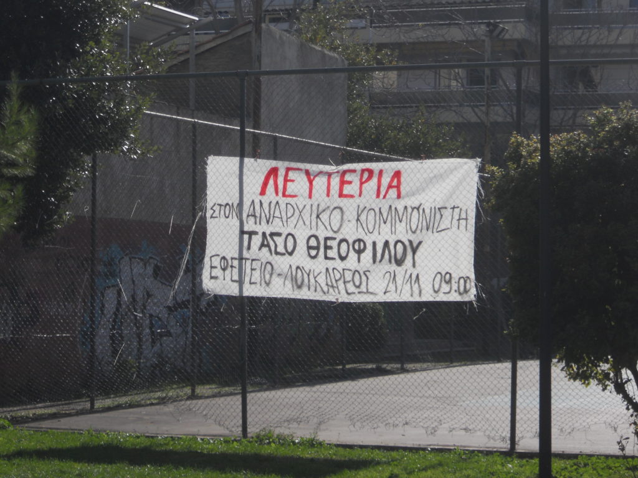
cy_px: 239
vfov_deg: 13.7
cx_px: 319
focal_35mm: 108
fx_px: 1991
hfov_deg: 18.2
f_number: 5.9
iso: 80
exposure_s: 1/500
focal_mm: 19.6
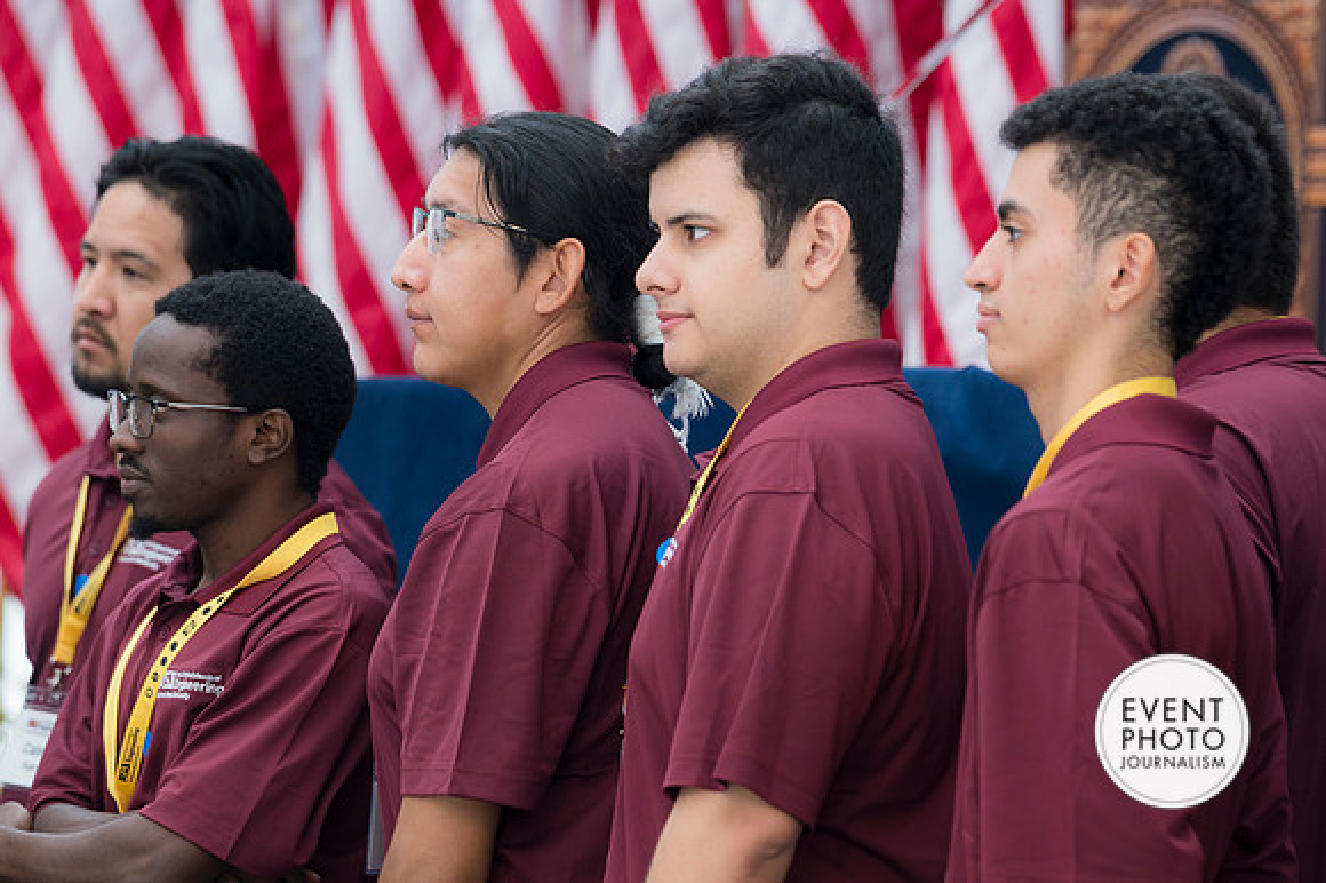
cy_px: 442
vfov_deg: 6.1
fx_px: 8282
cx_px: 663
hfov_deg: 9.2
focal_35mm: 225
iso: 160
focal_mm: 150
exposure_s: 1/160
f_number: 4
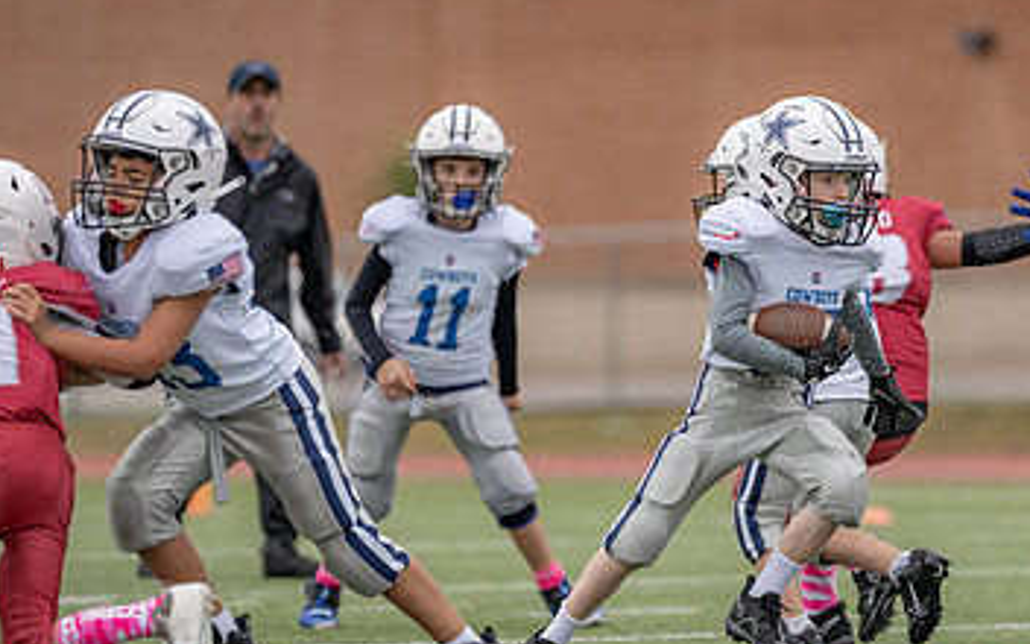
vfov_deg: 3.8
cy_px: 346
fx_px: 9797
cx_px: 673
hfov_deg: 6.0
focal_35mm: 349
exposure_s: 1/1250
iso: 200
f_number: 2.8
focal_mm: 200
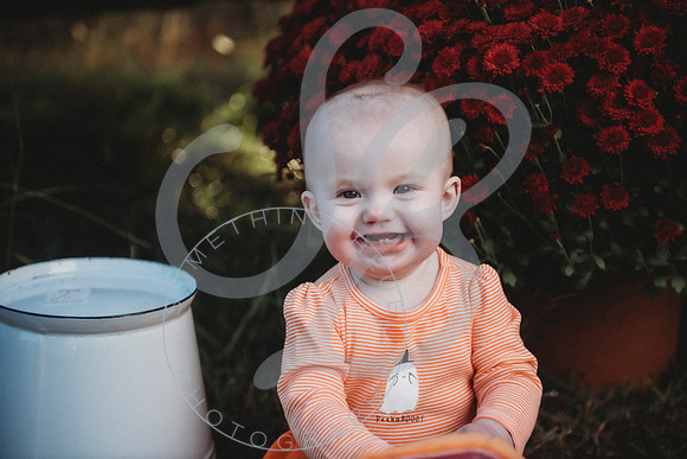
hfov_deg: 30.5
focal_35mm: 66
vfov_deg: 20.6
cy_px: 230
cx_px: 344
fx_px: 1260
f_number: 2.8
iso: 100
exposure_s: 1/250
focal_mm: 66
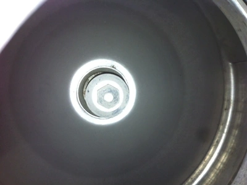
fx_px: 249
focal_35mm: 35
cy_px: 92
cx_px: 124
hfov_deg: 52.7
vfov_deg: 40.6
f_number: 2.8
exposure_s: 1/15
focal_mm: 3.85
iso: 80
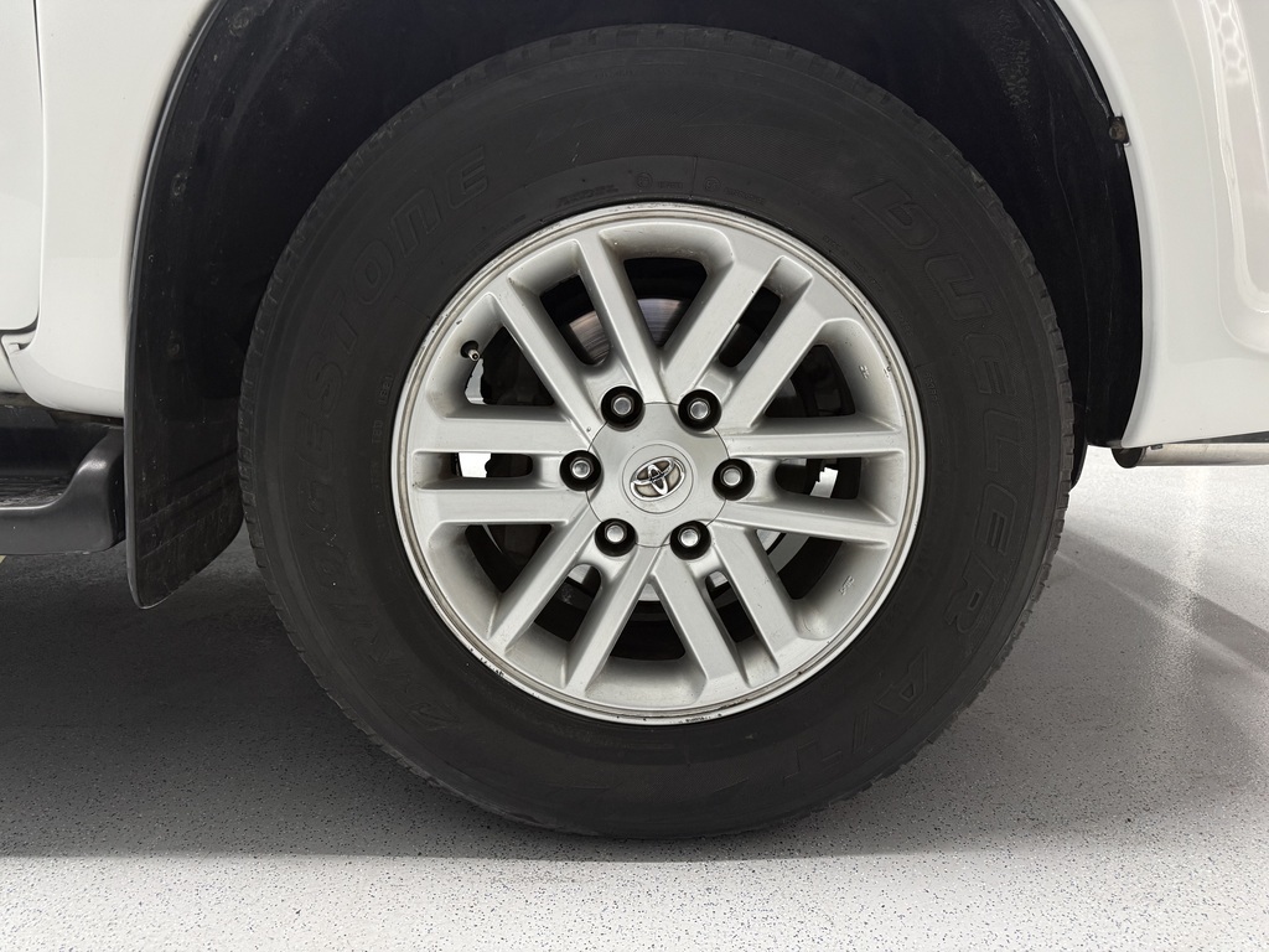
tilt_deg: -11.0
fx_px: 880
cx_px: 634
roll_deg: +0.3
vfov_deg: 56.8
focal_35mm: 24
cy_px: 476
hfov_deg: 71.6
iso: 250
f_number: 1.78
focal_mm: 6.76
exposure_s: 1/60
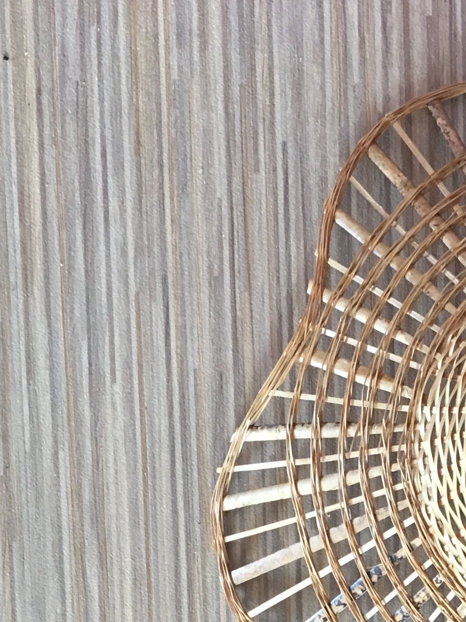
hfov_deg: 16.8
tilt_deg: -83.9
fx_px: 1508
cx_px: 563
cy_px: 869
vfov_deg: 20.6
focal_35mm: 84
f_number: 2.2
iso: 64
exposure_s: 1/17
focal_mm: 4.15
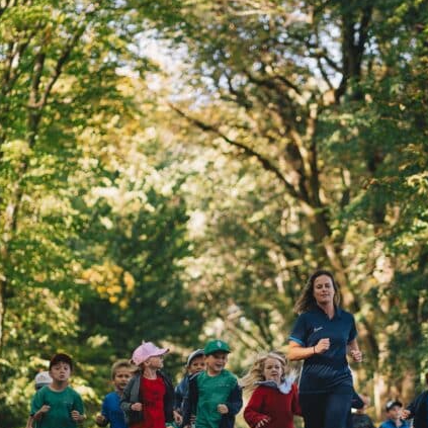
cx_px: 285
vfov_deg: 10.0
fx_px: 2448
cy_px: 287
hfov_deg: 10.0
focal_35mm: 175
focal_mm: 85
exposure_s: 1/500
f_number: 2
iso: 320
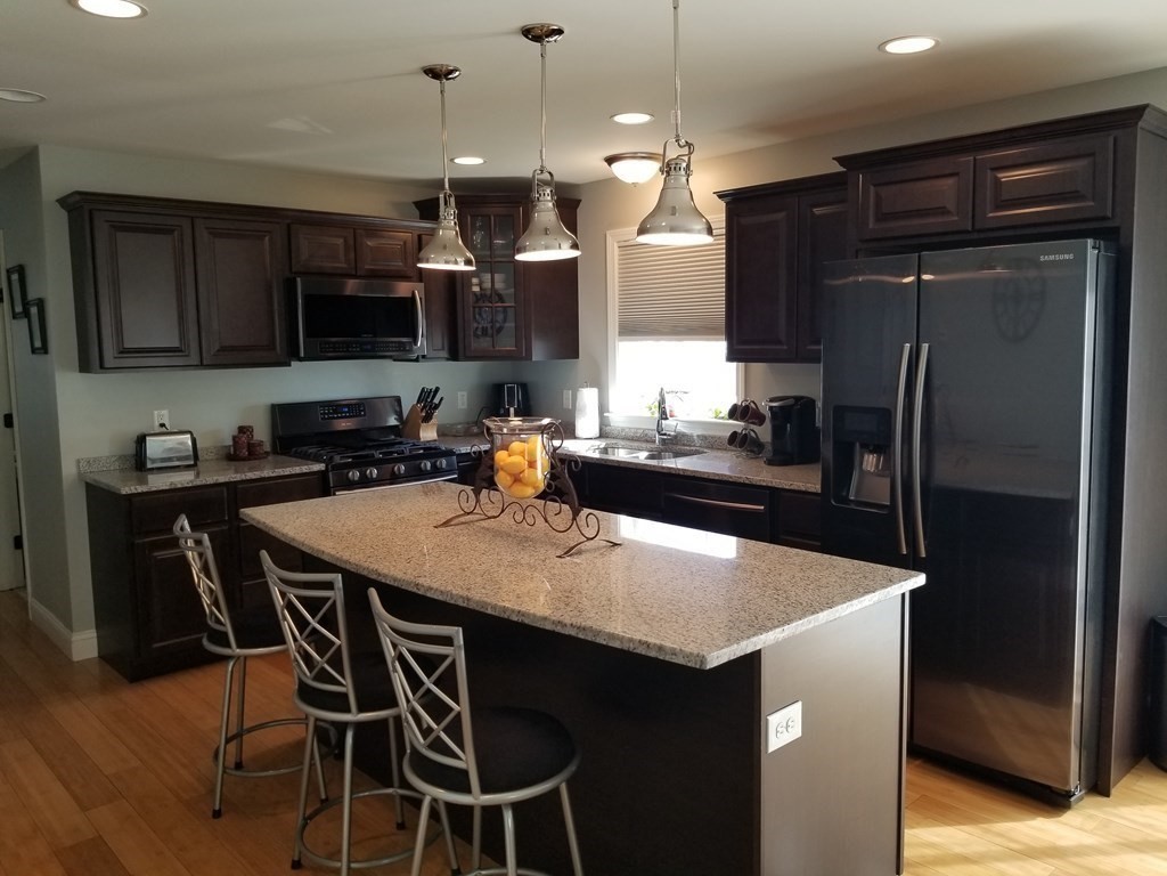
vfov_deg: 53.1
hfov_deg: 67.3
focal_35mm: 26
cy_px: 438
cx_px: 584
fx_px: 877
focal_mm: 4.3
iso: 64
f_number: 1.7
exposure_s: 1/60
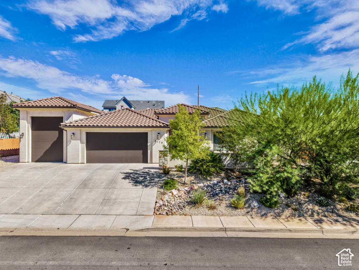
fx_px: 249
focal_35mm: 24
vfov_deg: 56.8
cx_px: 180
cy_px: 135
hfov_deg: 71.6
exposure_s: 1/120
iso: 110
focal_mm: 8.67
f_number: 1.8
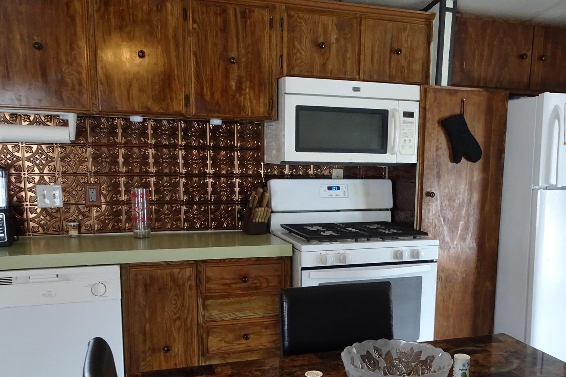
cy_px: 256
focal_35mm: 36
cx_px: 338
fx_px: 566
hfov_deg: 52.8
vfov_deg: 36.4
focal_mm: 4.1
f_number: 3.5
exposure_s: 1/30
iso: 320
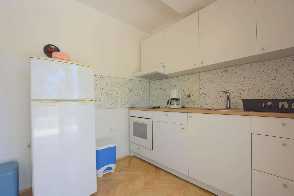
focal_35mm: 15
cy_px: 98
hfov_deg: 100.4
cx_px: 147
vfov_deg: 77.3
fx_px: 122
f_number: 5.6
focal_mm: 10
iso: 400
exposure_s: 1/125
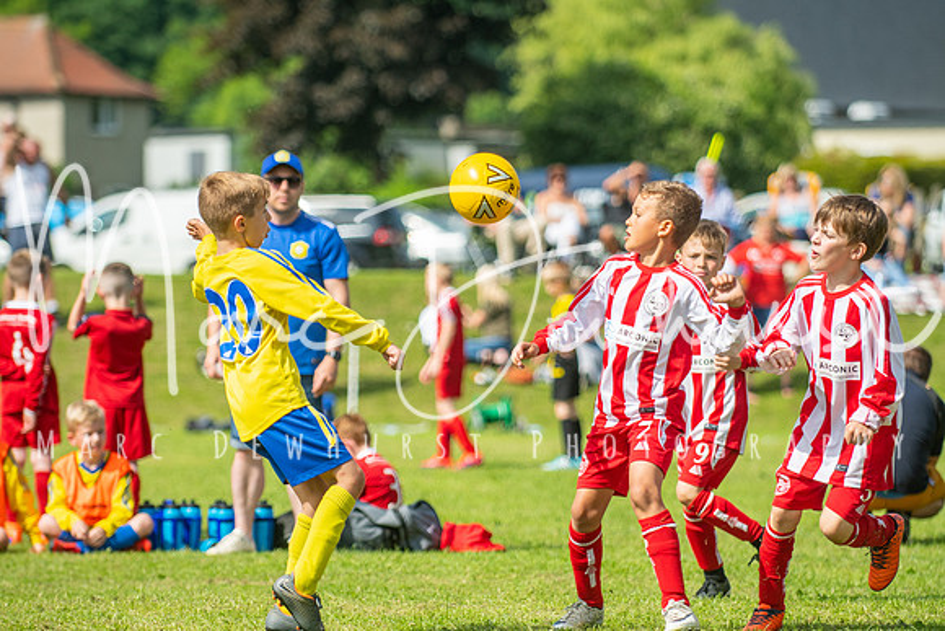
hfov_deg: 8.9
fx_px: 6104
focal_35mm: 232
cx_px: 472
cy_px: 316
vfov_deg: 5.9
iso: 250
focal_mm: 155
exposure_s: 1/3200
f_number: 3.2
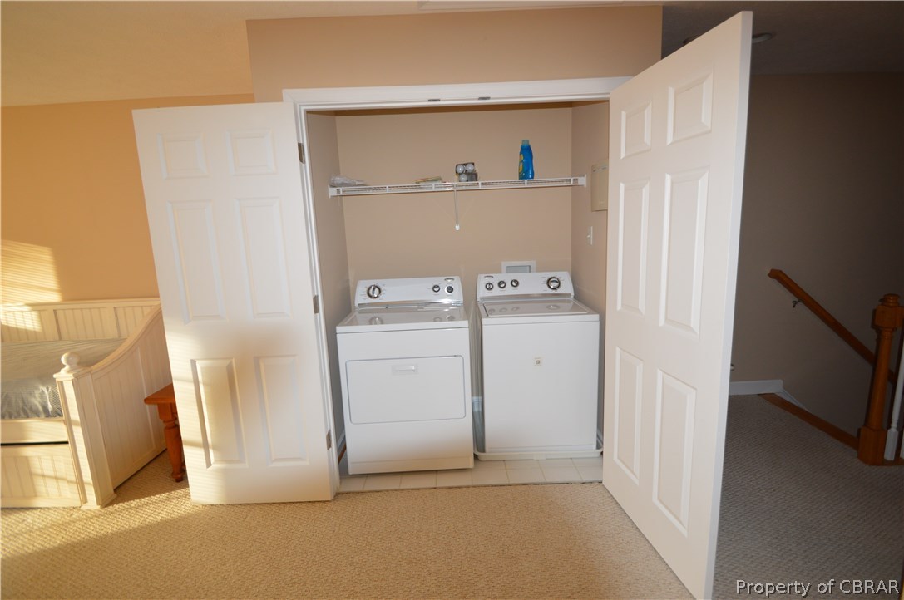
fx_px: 376
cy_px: 300
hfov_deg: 100.5
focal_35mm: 15
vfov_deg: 77.2
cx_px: 452
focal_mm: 10
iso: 400
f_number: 3.5
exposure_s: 1/60
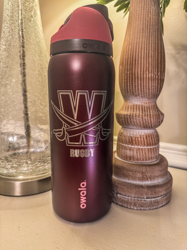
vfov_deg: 71.6
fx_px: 173
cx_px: 94
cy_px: 125
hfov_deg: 56.8
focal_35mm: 24
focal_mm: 6.76
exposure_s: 1/60
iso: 320
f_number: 1.8
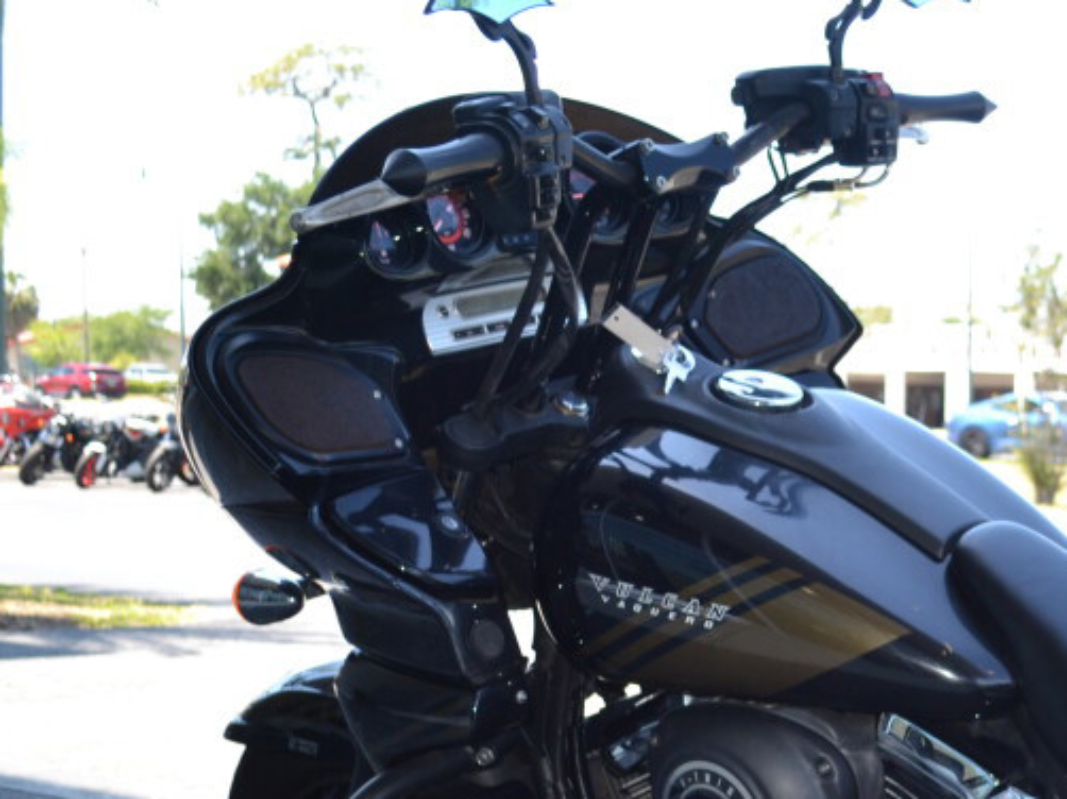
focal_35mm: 69
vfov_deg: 20.7
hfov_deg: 25.6
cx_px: 1235
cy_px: 778
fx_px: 2126
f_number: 4
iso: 110
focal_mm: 20
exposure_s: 1/125
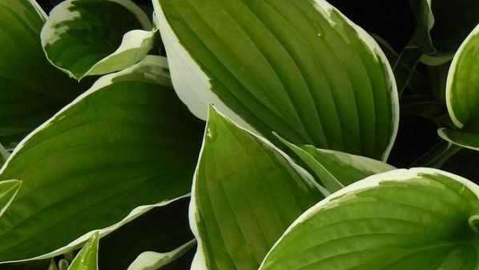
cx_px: 240
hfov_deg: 11.4
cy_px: 259
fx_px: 2401
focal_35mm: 189
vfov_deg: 6.4
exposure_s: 1/800
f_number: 5
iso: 160
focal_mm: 23
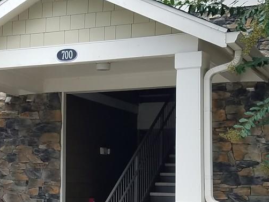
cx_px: 55
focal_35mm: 53
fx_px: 412
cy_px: 145
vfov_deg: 27.3
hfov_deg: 35.0
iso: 50
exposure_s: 1/162
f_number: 1.7
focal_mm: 4.2
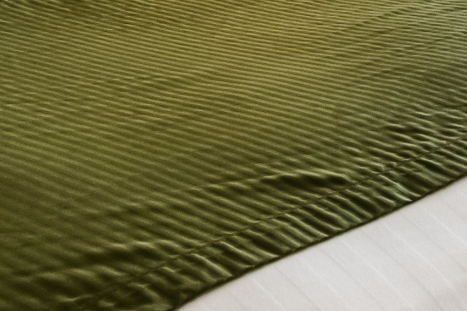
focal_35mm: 94
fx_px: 1217
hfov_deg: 19.5
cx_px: 660
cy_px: -381
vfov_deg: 12.2
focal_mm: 11
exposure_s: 1/250
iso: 320
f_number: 8
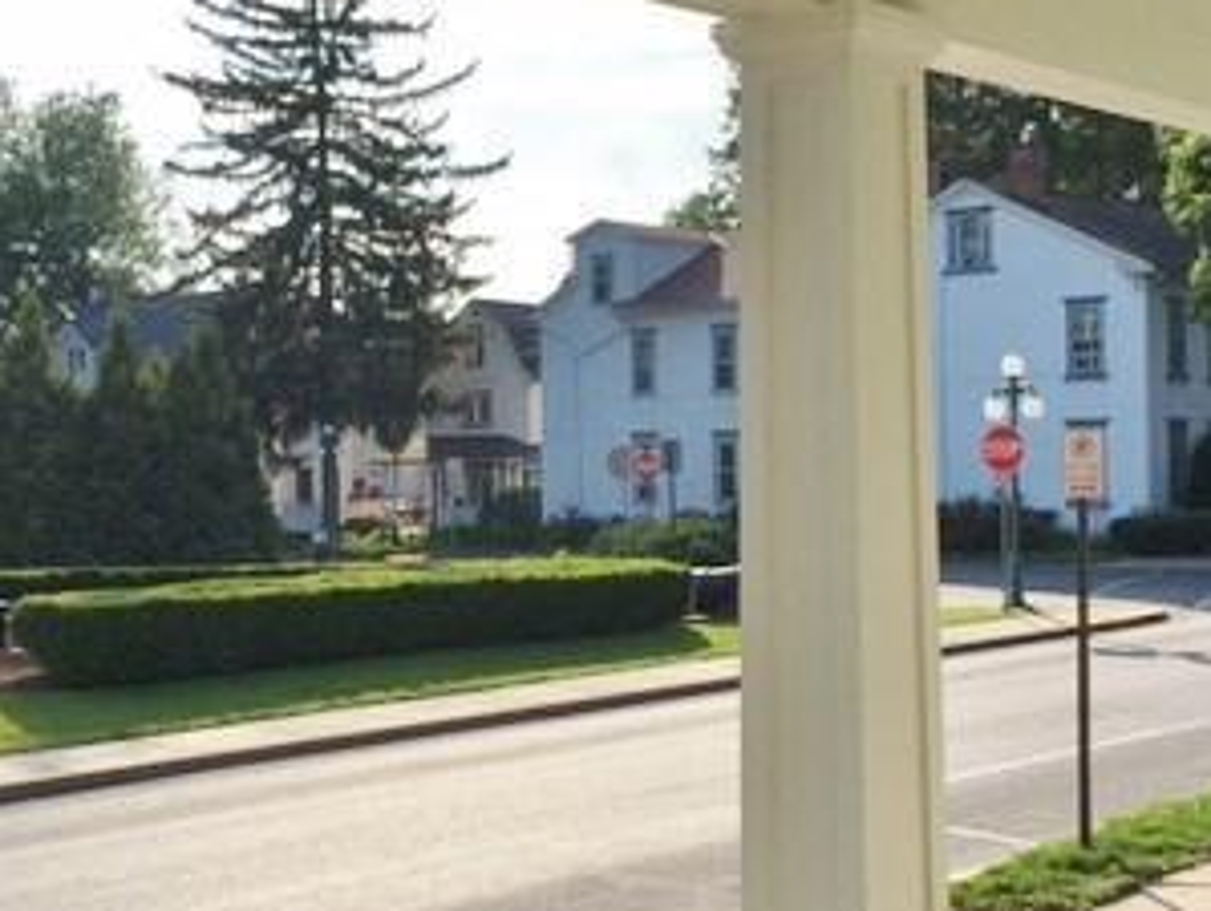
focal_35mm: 62
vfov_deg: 23.7
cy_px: 518
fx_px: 2172
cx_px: 579
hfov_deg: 31.2
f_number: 2.2
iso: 25
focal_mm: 4.15
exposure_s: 1/1876
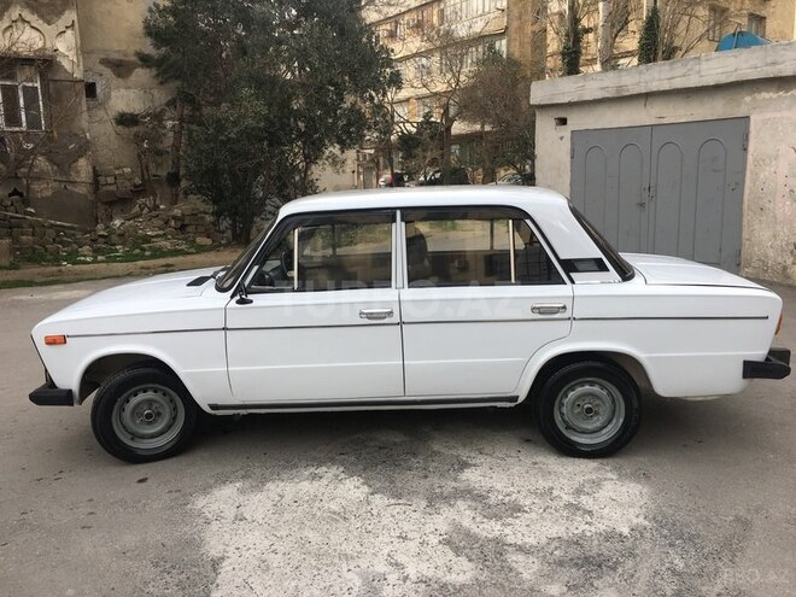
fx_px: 667
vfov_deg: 48.2
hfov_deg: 61.7
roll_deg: +1.6
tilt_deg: -9.5
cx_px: 398
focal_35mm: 29
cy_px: 298
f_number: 2.2
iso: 25
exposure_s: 1/472
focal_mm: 4.15
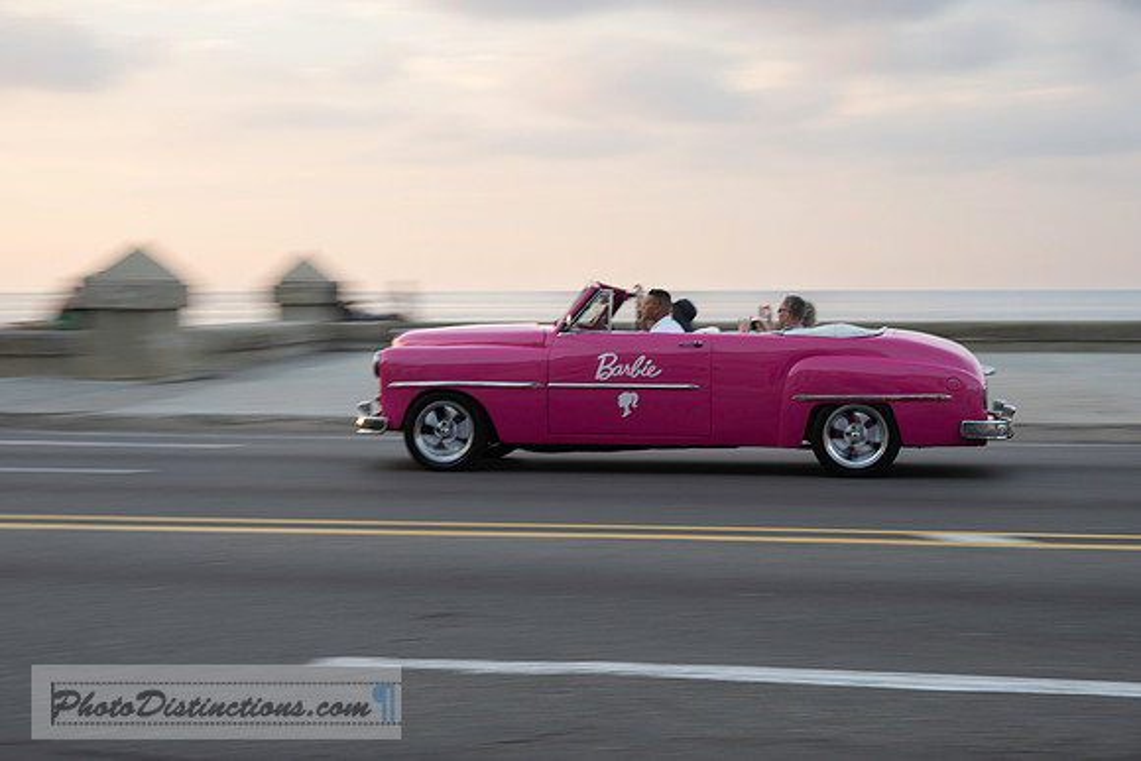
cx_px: 570
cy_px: 380
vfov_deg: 25.5
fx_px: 1681
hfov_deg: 37.5
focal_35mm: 53
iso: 140
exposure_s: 1/60
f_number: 6.3
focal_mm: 51
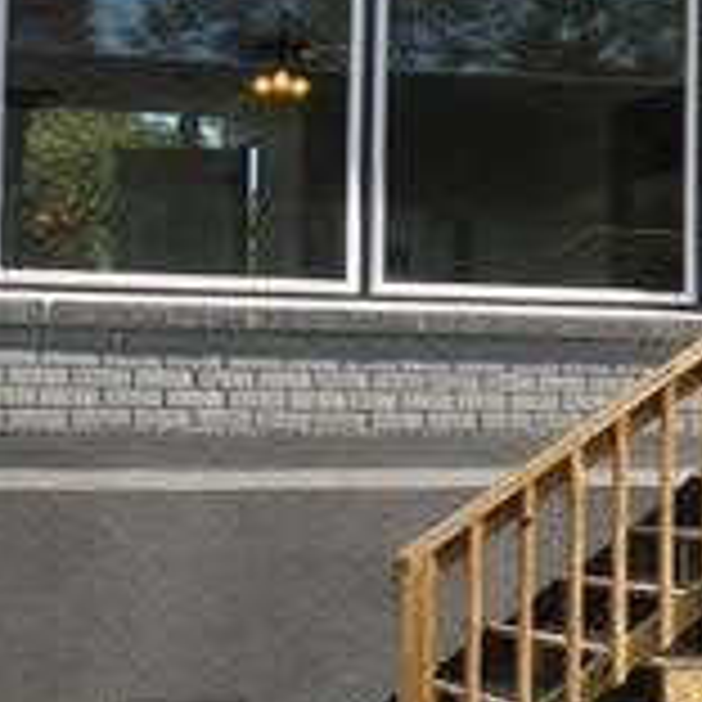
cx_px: 1030
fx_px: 2248
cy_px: 256
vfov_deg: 17.7
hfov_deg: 16.3
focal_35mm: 98
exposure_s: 1/146
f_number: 5
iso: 64
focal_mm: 4.7
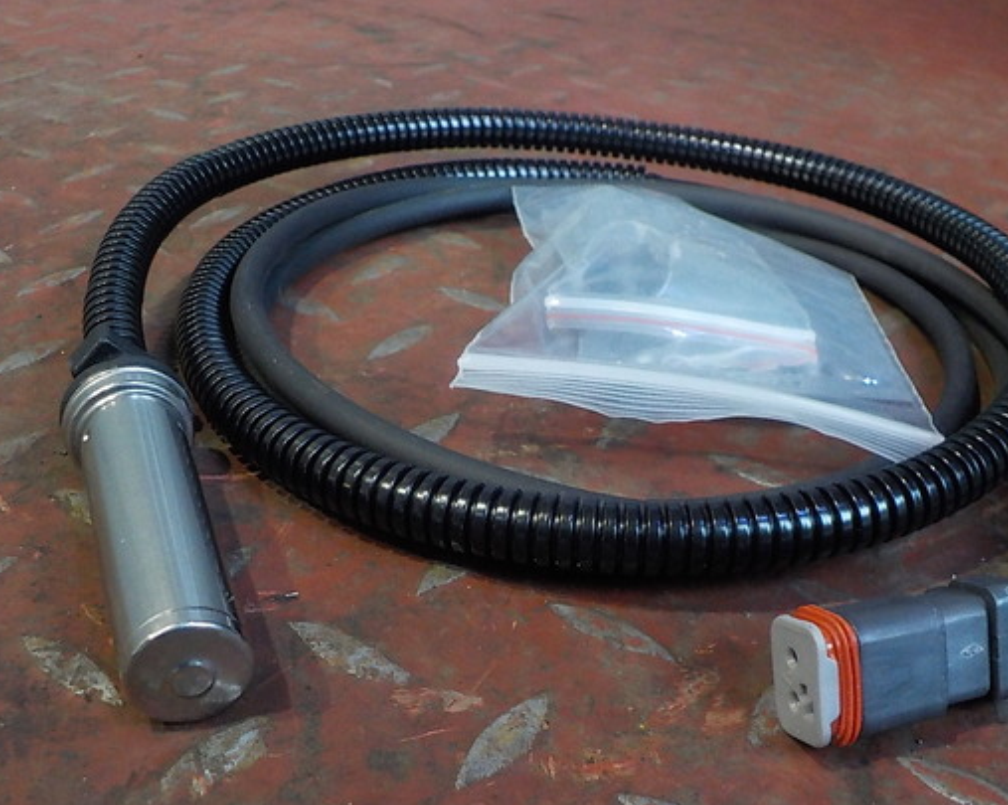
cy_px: 461
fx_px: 1103
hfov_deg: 49.1
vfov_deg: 40.0
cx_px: 545
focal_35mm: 37
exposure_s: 1/30
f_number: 3.3
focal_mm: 4.1
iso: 400
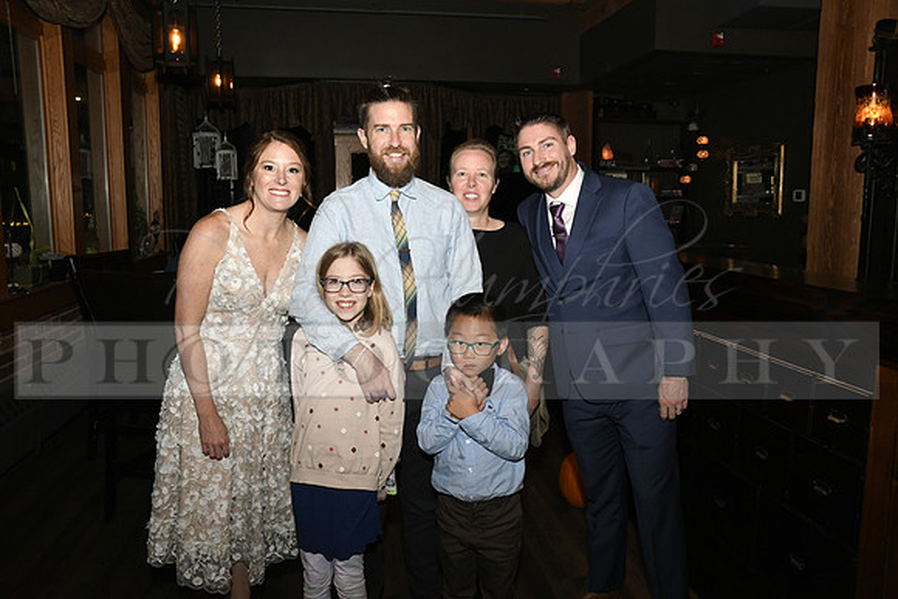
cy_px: 300
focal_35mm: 29
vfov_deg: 45.0
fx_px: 724
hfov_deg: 63.6
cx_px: 449
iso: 6400
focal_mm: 29
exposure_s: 1/60
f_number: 11
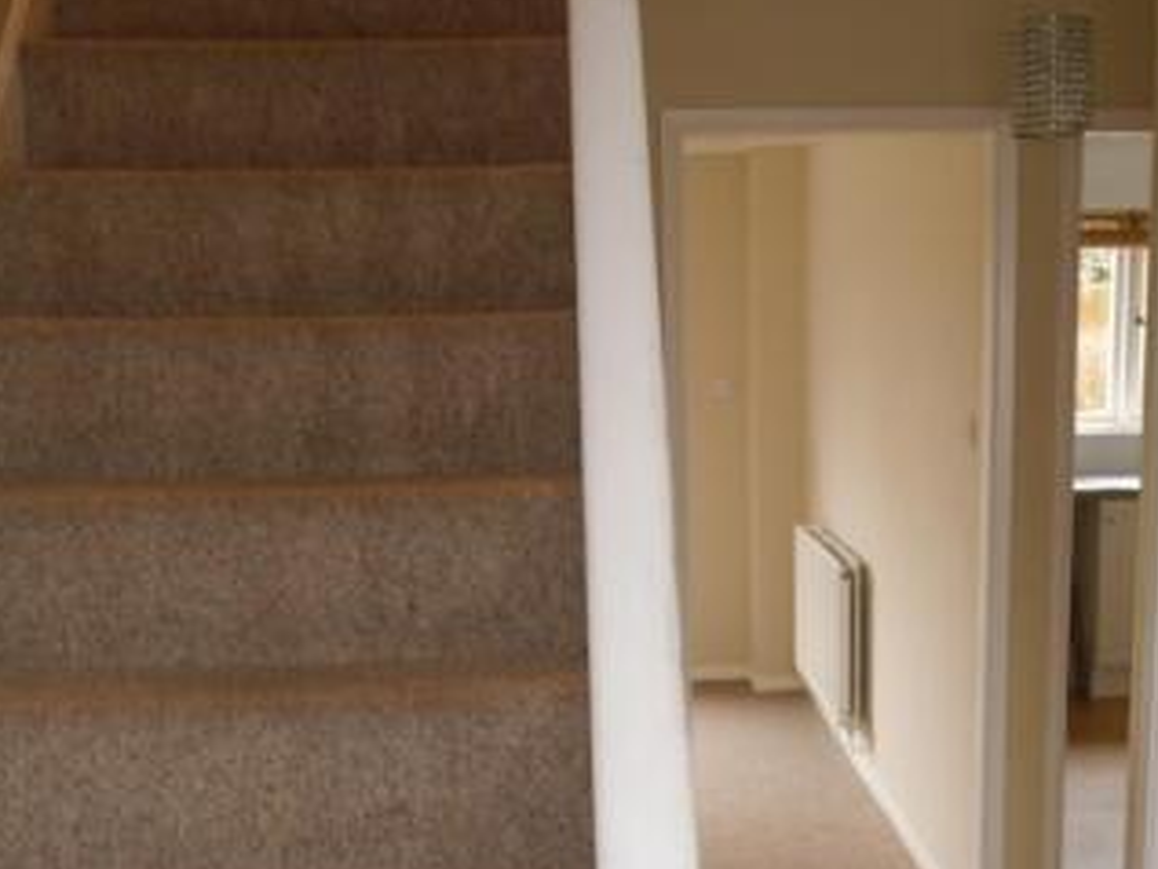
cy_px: 710
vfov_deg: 26.0
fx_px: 1841
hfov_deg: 34.8
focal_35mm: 55
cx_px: 687
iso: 400
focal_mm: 15
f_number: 3.6
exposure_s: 1/30
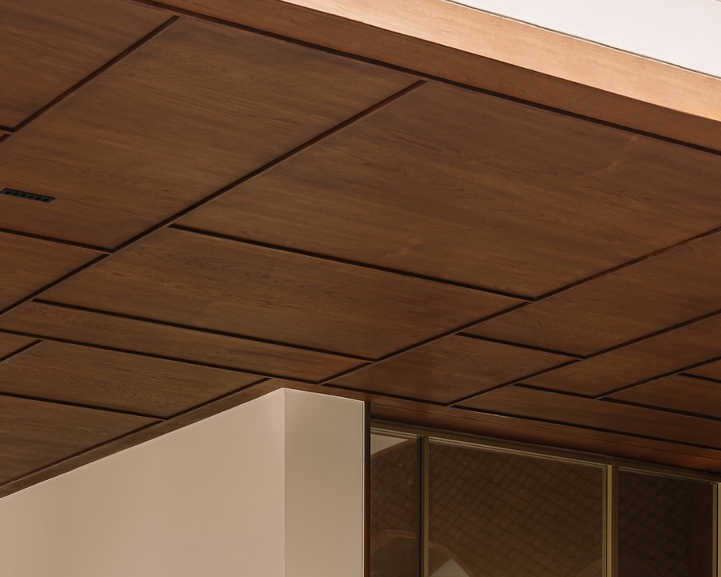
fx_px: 2006
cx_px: -30
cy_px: 936
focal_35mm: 94
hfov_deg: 19.7
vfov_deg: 14.9
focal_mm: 42
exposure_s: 1/1.25
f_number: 10
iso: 100
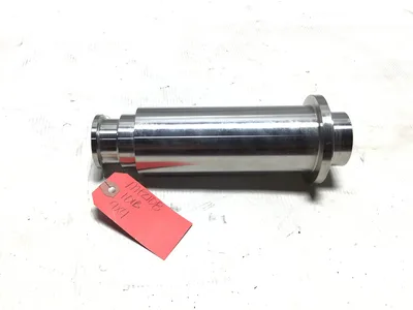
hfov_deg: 58.4
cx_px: 206
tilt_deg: -46.5
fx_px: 370
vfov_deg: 45.4
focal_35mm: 31
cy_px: 155
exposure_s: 1/120
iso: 32
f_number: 2.4
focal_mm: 3.3
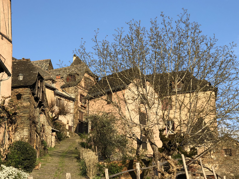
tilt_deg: +16.5
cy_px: 117
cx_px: 82
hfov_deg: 26.5
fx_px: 504
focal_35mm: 73
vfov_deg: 20.1
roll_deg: +0.1
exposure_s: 1/500
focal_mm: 6
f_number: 2.4
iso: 16
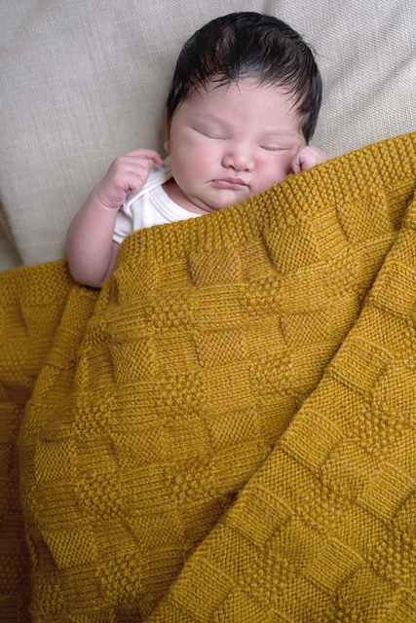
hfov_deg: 32.6
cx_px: 208
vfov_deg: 47.4
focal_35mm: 41
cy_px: 312
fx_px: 710
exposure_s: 1/320
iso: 100
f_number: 4.5
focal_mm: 41
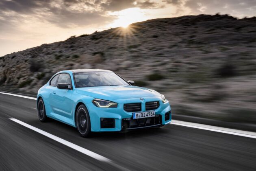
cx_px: 128
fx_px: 299
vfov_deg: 31.9
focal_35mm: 42
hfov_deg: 46.4
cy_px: 86
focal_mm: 42
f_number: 16
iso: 80
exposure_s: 1/15
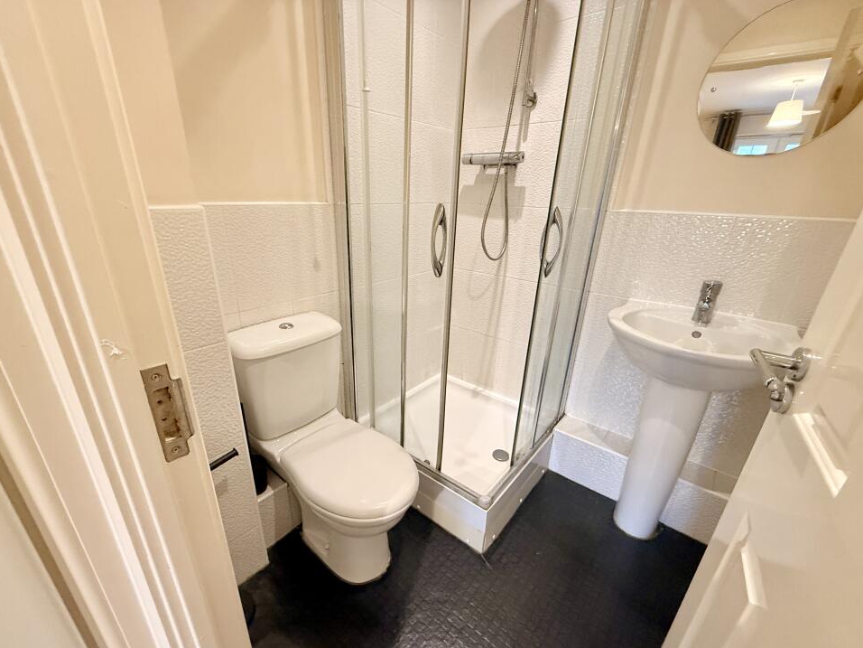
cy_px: 345
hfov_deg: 98.1
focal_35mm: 15
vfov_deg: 81.6
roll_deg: -1.2
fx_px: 374
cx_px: 416
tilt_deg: -22.3
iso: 500
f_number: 2.2
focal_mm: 2.22
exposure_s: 1/50
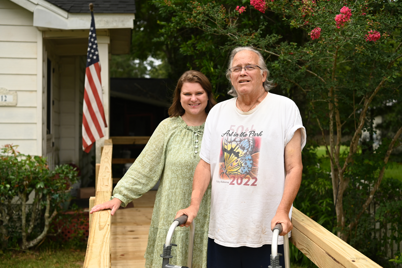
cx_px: 201
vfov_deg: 27.0
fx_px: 558
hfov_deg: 39.6
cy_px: 134
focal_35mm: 50
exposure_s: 1/1600
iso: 320
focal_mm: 50
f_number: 4
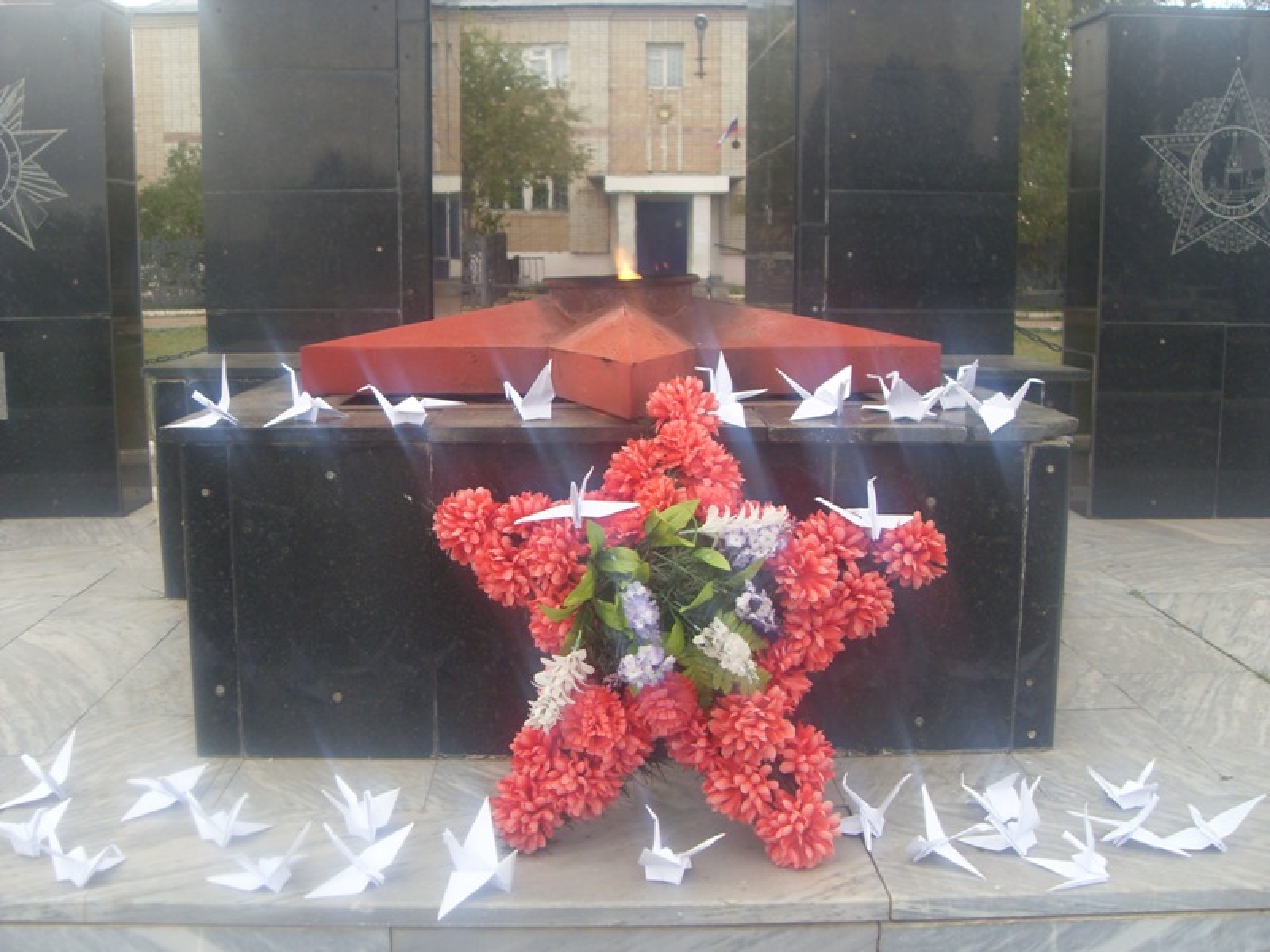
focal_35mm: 37
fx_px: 1357
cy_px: 476
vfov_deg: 38.7
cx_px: 635
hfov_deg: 50.1
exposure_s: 1/125
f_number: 2.8
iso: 80
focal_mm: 6.3
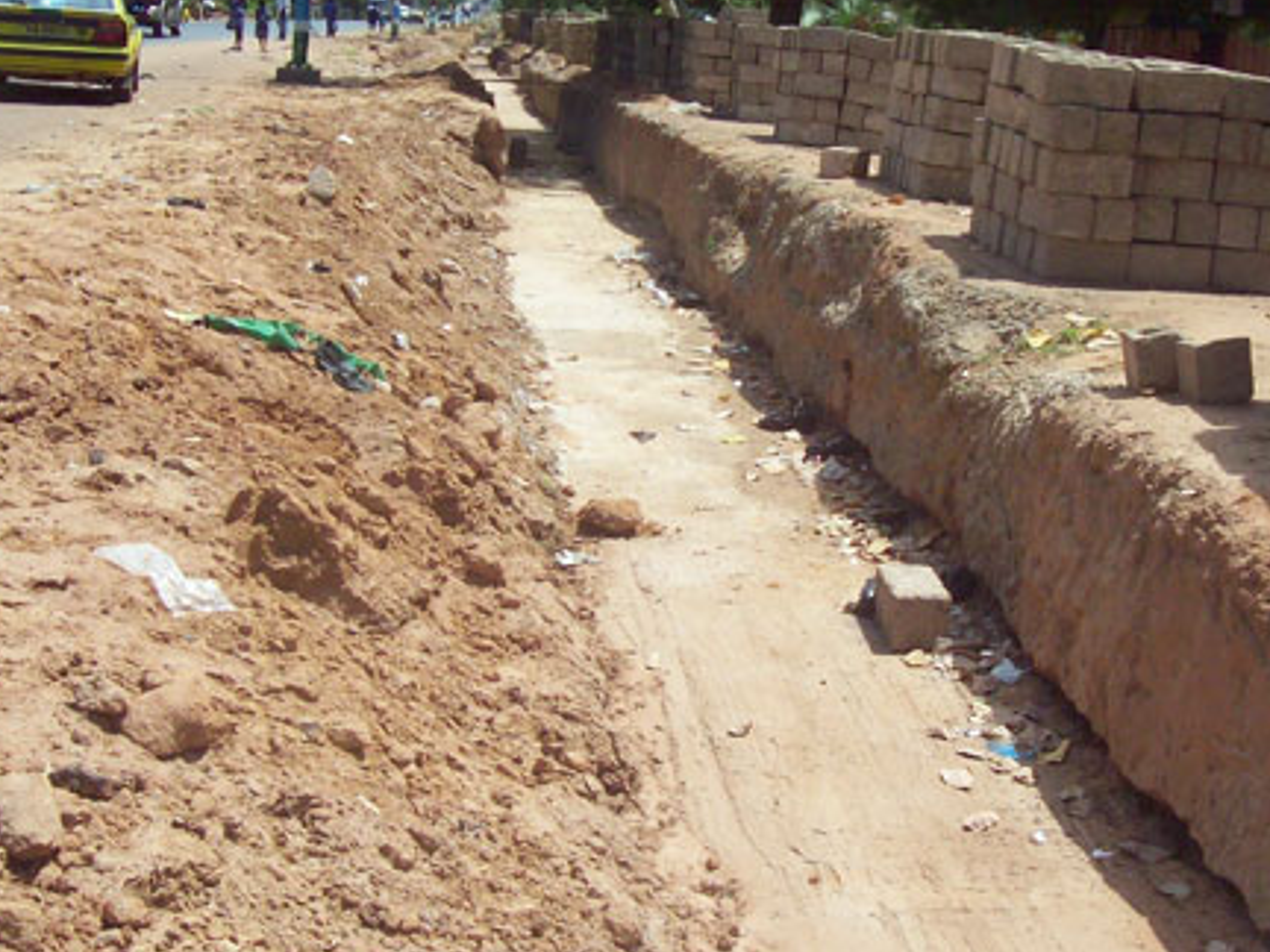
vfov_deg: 29.1
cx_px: 697
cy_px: 403
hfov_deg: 38.2
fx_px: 1834
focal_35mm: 50
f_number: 4.8
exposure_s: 1/528
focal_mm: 6
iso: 80
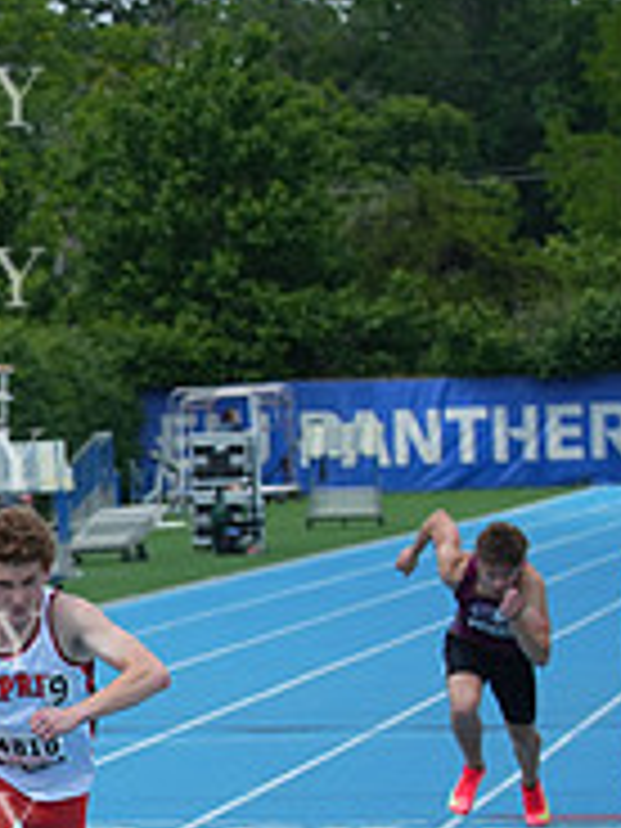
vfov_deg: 5.0
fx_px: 9448
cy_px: 731
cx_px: -608
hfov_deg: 3.7
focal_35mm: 395
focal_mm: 130
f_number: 5.6
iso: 400
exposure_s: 1/2000
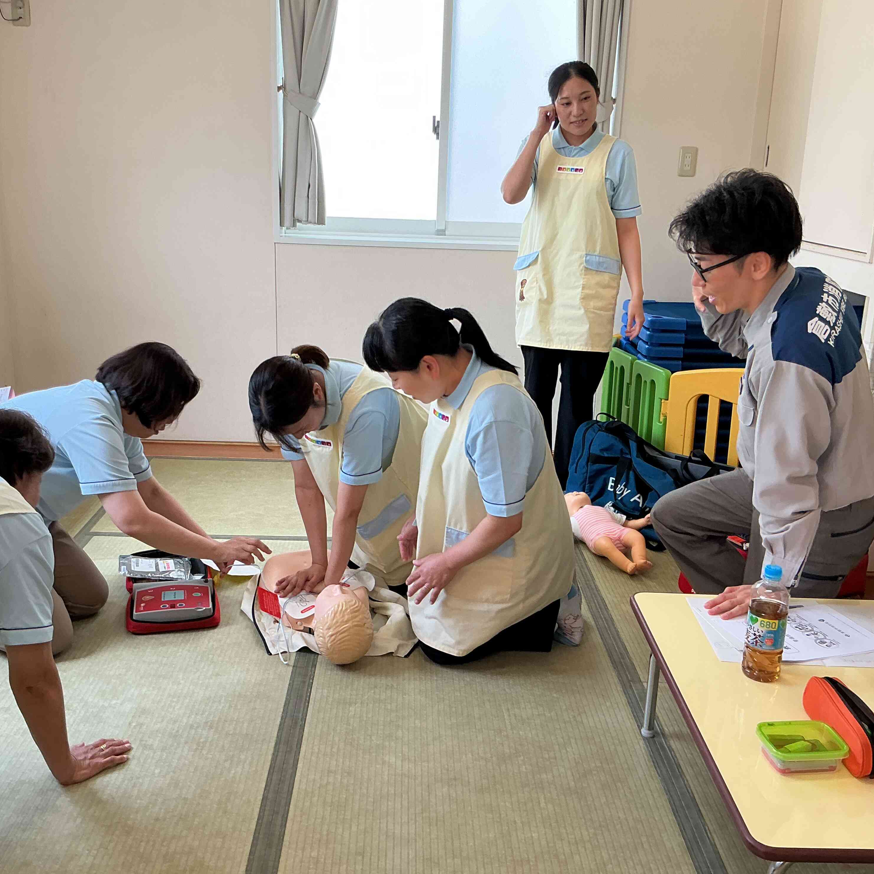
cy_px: 445
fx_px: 1000
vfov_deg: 47.2
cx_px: 426
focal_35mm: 35
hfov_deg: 47.2
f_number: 1.8
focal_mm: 3
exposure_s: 1/120
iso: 25
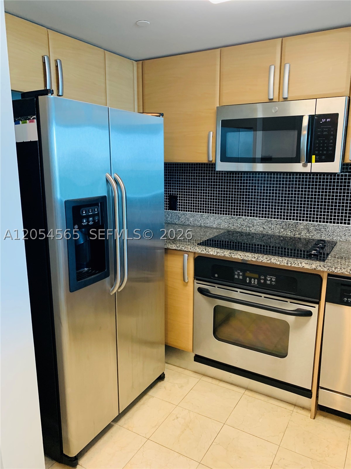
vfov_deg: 67.3
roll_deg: -0.2
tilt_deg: -11.4
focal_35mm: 26
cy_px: 234
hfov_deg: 53.1
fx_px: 352
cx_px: 176
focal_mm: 4.25
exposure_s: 1/60
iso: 200
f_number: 1.8
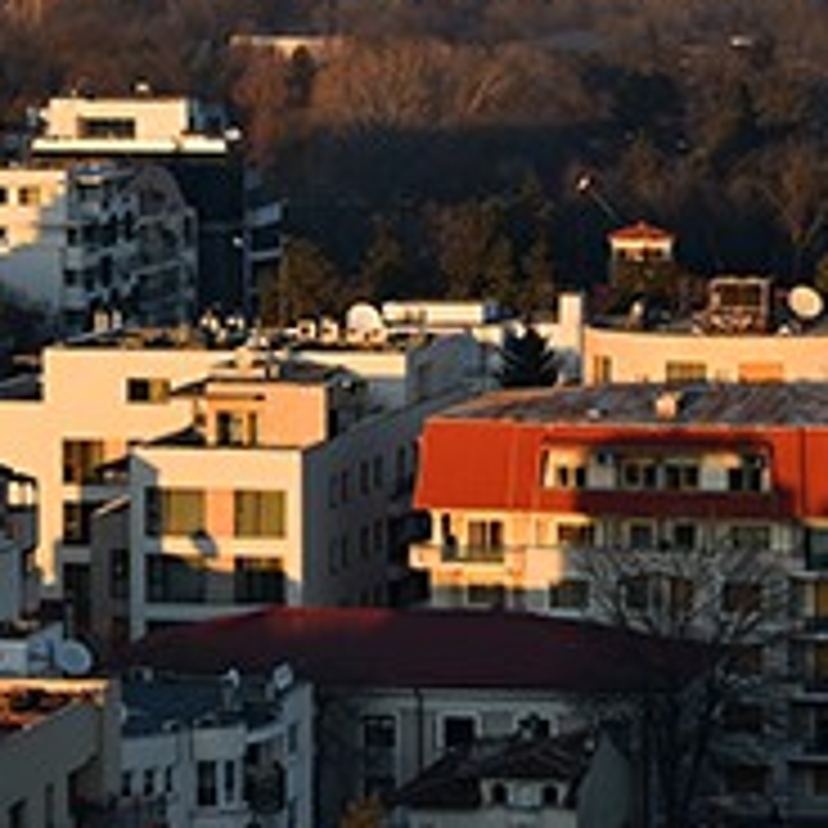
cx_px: -38
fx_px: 7009
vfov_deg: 6.7
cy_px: 97
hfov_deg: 6.7
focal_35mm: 259
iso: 320
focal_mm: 95
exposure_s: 1/400
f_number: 6.3
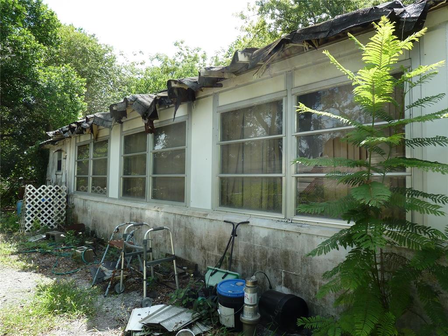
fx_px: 324
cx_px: 224
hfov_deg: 69.4
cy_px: 168
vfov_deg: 54.9
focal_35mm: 25
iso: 80
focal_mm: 4.1
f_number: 4
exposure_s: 1/160
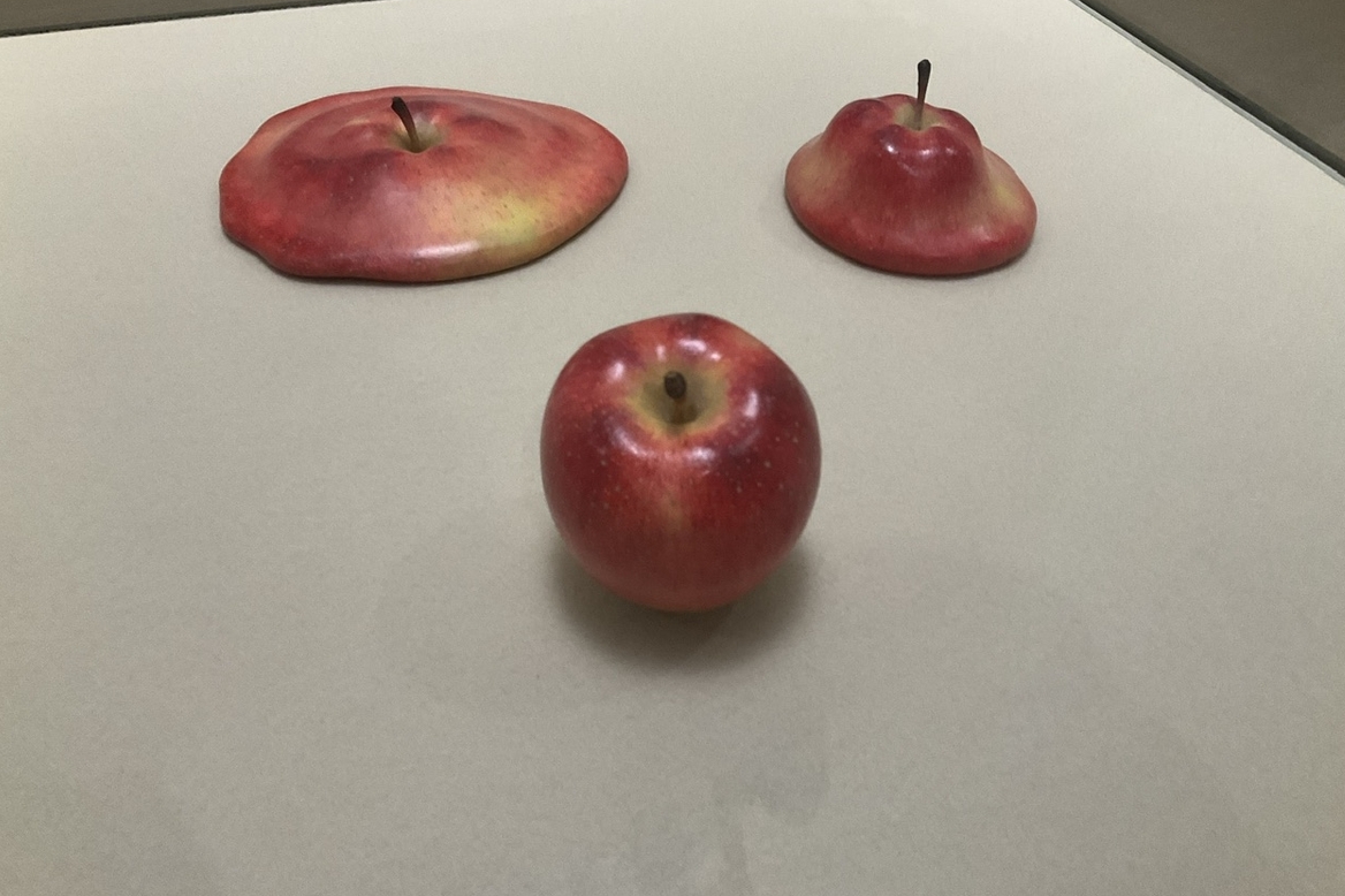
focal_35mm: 31
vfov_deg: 42.2
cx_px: 686
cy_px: 388
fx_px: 1158
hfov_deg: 60.3
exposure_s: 1/50
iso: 160
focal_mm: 3
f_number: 1.8
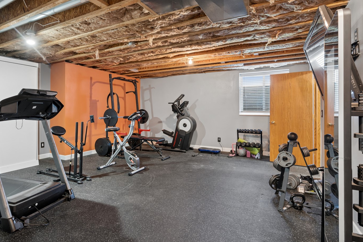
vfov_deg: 59.5
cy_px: 116
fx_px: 212
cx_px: 150
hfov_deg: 80.5
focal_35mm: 21
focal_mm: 17
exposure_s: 1
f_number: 9
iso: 400
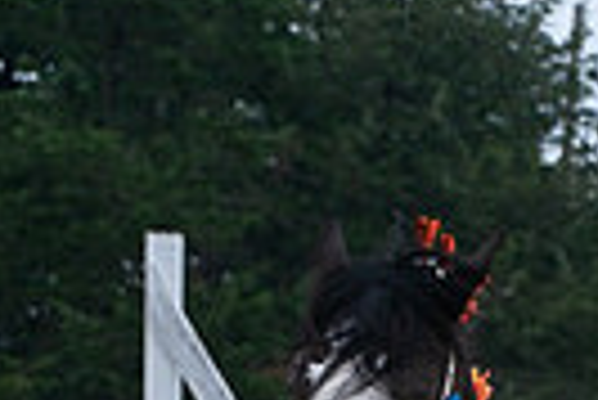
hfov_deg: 4.7
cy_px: 733
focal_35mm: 439
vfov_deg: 3.1
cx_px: 447
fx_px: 7300
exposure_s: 1/1000
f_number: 5.6
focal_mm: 130
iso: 1400
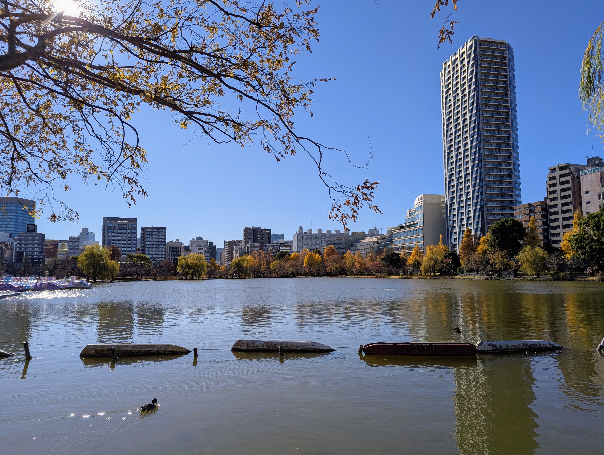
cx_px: 302
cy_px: 228
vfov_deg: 56.9
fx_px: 419
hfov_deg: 71.5
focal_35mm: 24
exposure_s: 1/3774
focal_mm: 6.81
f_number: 1.85
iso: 42
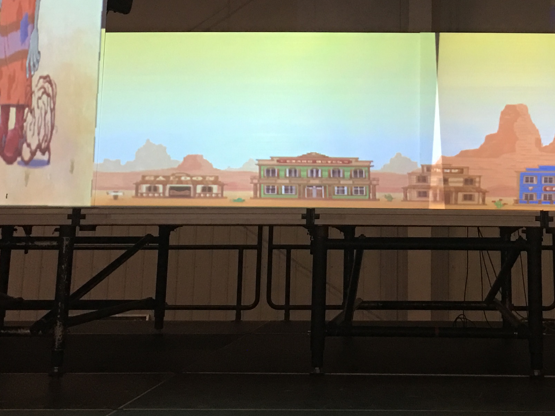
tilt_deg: +13.5
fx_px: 1170
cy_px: -50
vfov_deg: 19.3
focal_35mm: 73
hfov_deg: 26.3
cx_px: 421
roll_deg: -1.5
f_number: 2.2
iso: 64
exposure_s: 1/15
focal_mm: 4.15
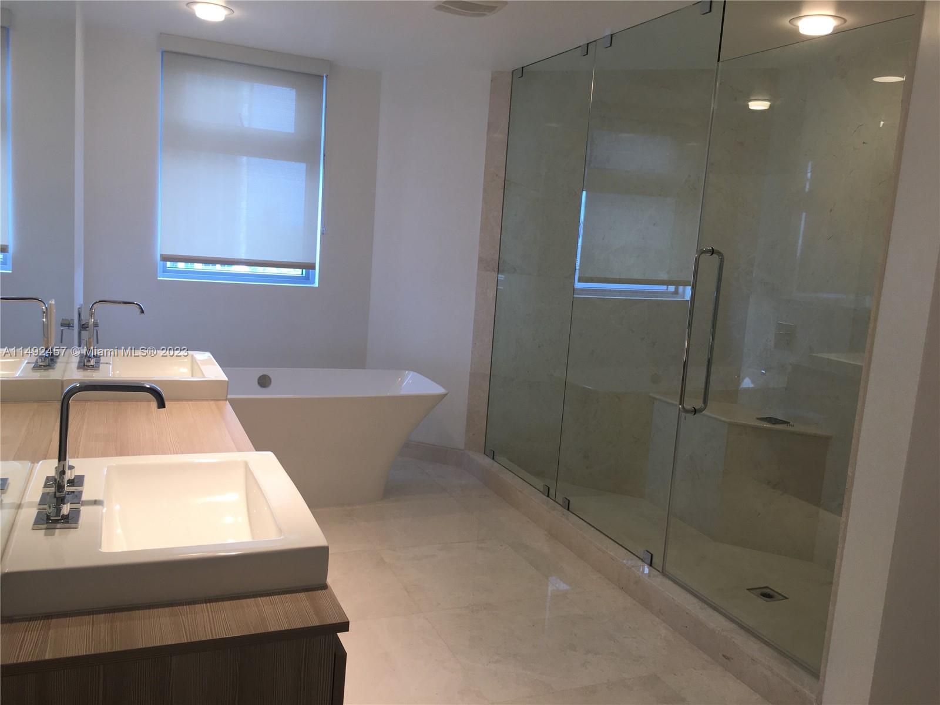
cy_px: 352
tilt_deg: -7.7
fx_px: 787
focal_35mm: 29
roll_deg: -3.6
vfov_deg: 48.2
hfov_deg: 61.7
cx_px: 470
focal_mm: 4.15
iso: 32
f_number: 2.2
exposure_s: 1/60
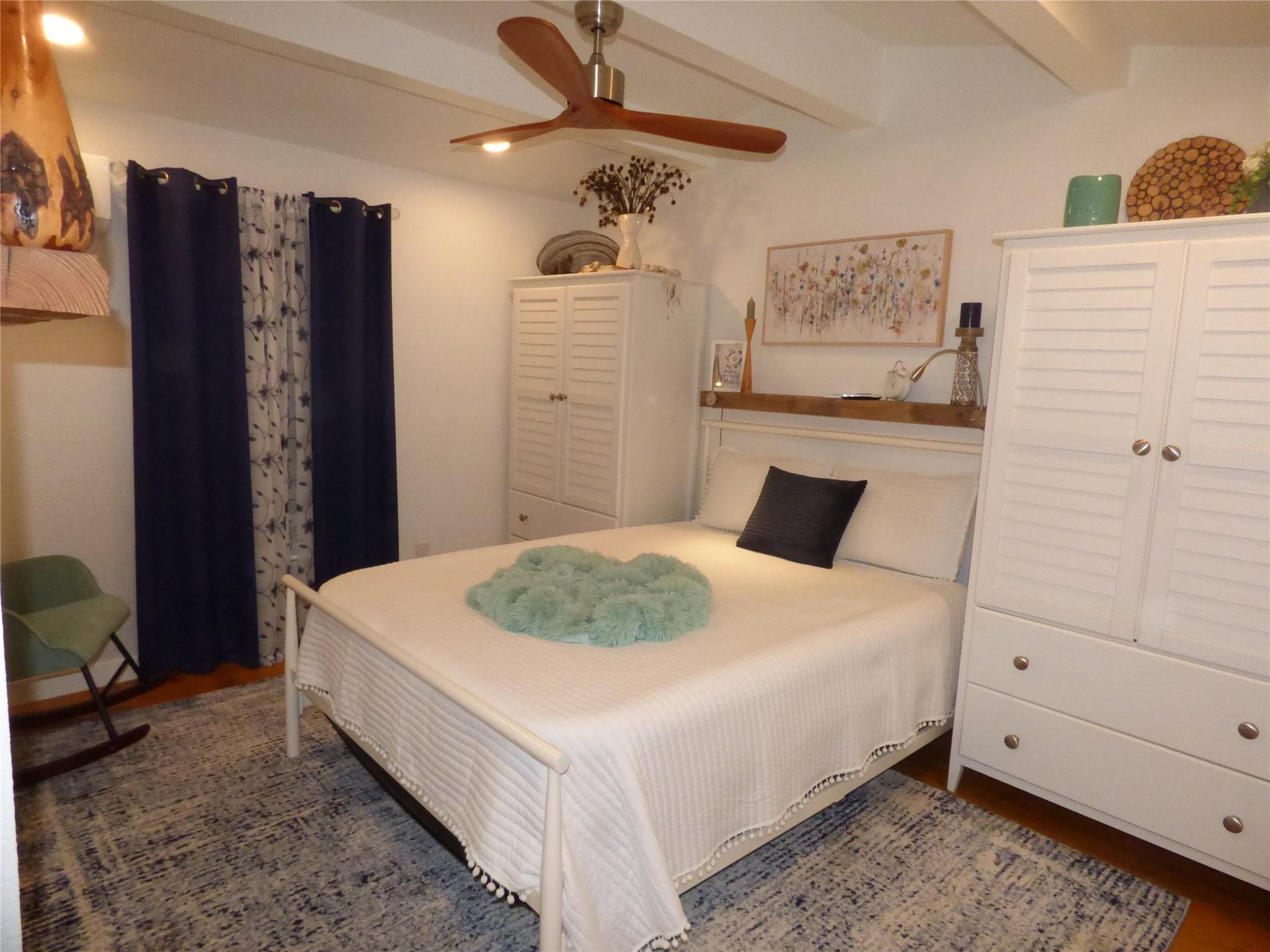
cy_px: 476
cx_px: 635
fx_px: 734
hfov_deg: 81.7
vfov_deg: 66.0
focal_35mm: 20
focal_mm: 3.58
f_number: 5
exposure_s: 1/100
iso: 800
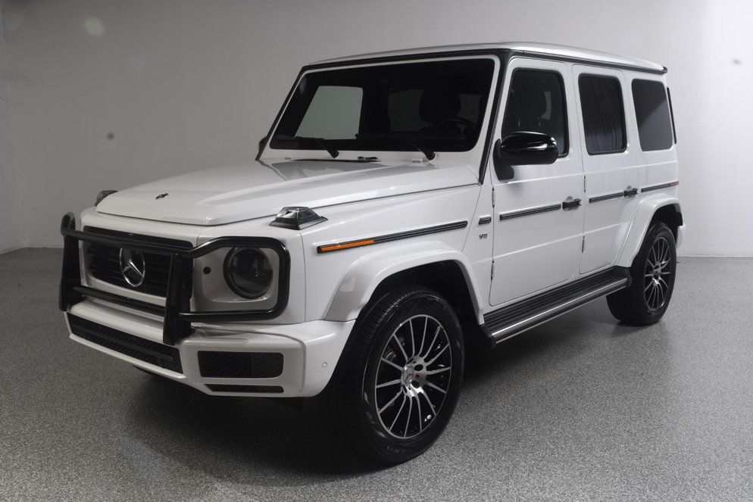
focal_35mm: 35
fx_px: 732
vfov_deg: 37.9
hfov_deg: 54.4
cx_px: 376
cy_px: 252
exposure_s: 1/160
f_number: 13
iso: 100
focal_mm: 23
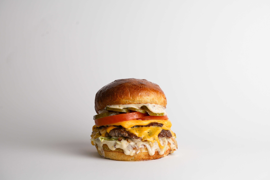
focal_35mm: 90
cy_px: 90
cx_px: 135
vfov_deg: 15.2
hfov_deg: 22.6
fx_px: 675
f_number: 7.1
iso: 125
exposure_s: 1/125
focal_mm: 90
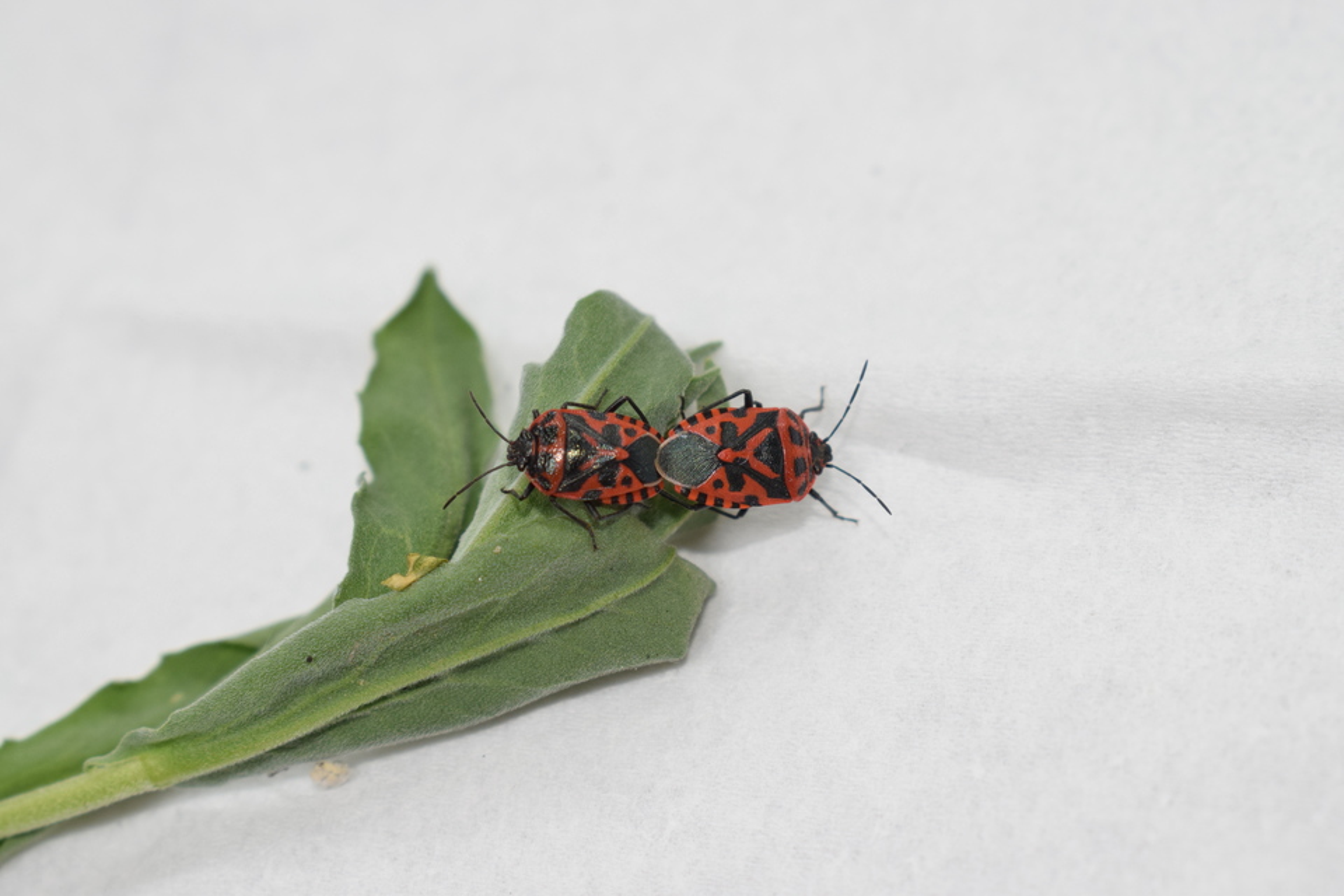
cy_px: 448
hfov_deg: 24.6
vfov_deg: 16.6
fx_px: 3080
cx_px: 672
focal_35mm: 82
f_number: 8
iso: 800
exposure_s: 1/200
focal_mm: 55
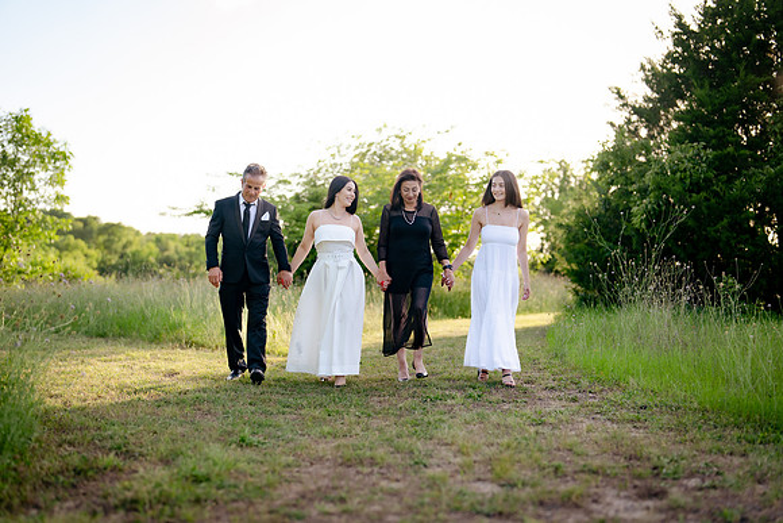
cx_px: 392
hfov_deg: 39.6
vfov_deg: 27.0
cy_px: 262
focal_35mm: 50
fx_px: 1088
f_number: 1.6
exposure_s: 1/1000
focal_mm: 50
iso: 100
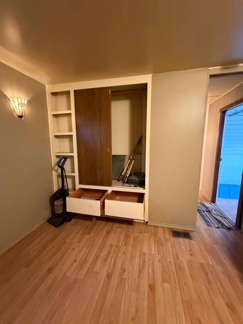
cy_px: 162
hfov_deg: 85.7
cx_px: 122
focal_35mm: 14
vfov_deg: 102.0
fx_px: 131
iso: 1000
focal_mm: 2.22
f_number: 2.2
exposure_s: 1/60
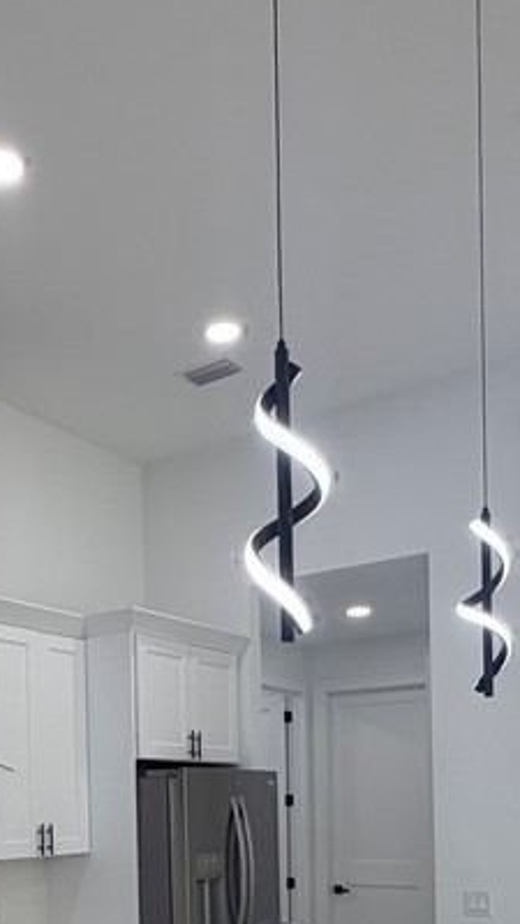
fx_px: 956
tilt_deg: -0.7
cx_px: 155
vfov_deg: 46.8
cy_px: 822
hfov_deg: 30.1
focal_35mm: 39
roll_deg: +1.3
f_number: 2.2
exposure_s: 1/120
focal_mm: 2.22
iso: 100
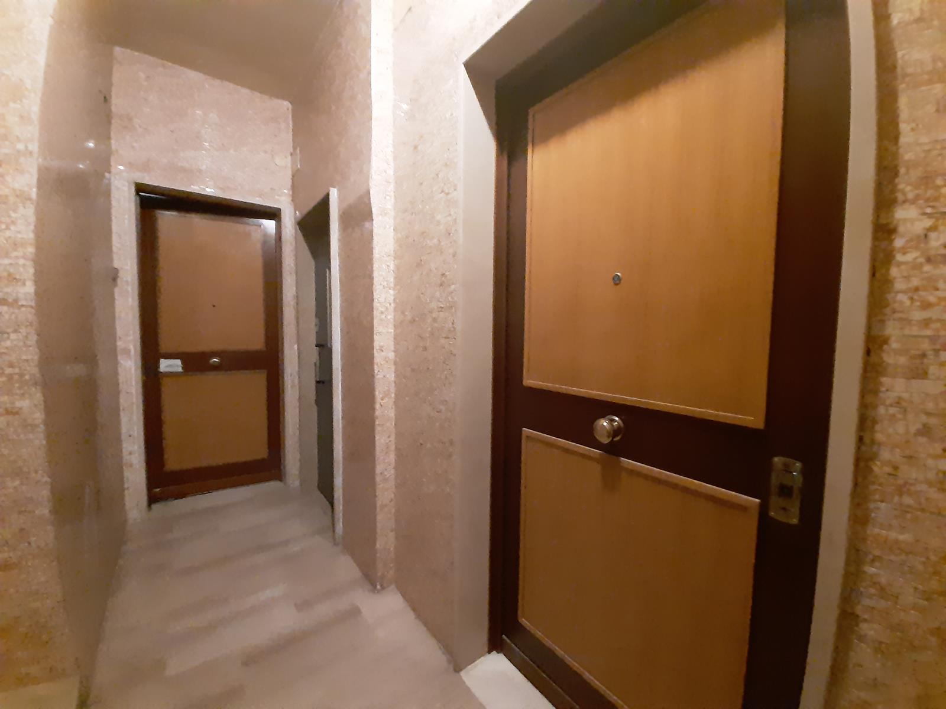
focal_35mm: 13
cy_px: 354
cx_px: 473
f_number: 2.2
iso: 800
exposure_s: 1/11
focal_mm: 1.42
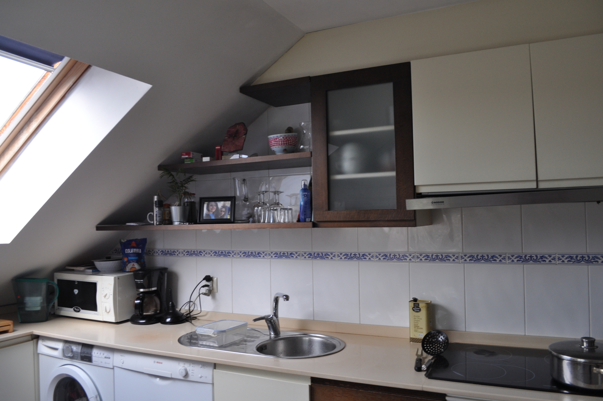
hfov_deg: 67.4
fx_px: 452
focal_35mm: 27
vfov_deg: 47.8
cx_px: 302
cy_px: 200
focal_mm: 18
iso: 400
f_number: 7.1
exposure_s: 1/30
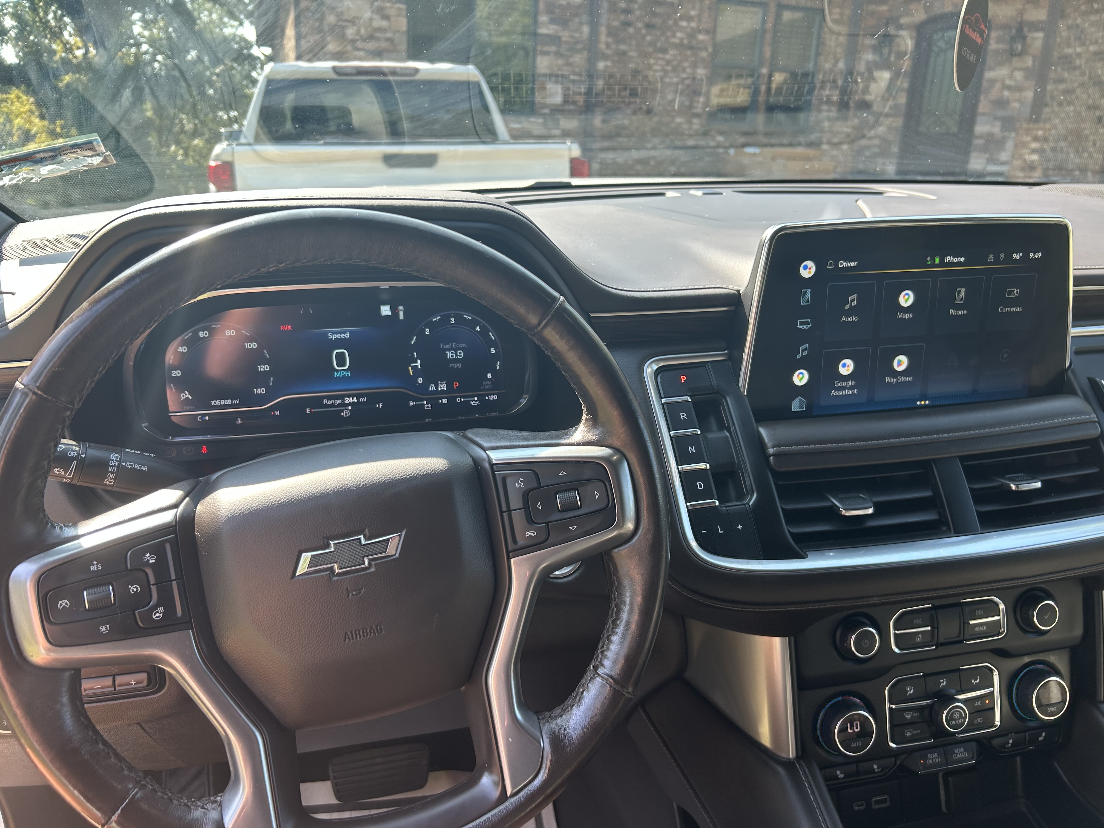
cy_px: 414
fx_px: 829
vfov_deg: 53.1
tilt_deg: -18.6
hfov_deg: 67.3
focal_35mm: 26
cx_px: 552
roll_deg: -2.0
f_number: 1.5
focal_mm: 5.7
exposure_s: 1/212
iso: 40
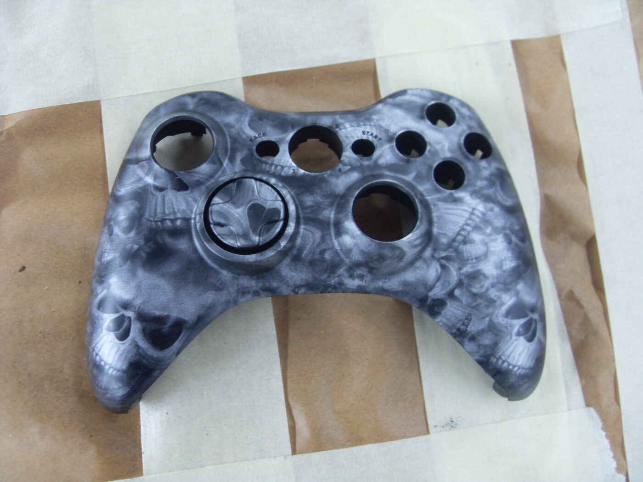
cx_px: 322
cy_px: 241
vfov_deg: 40.7
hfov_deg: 52.6
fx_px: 650
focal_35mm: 35
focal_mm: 6.3
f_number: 2.8
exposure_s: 1/45
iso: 160
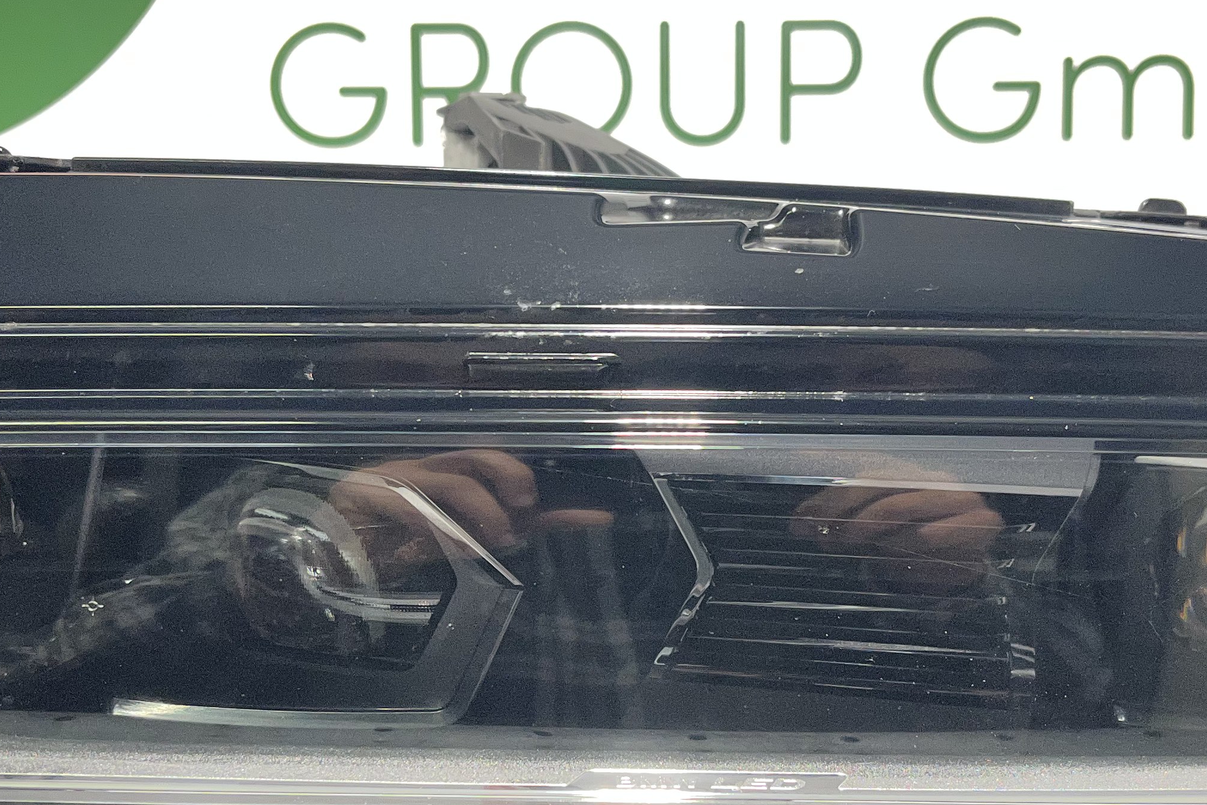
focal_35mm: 54
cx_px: 632
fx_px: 1810
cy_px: 478
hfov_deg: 36.9
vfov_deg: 25.0
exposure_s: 1/100
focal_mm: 5.1
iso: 100
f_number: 1.6
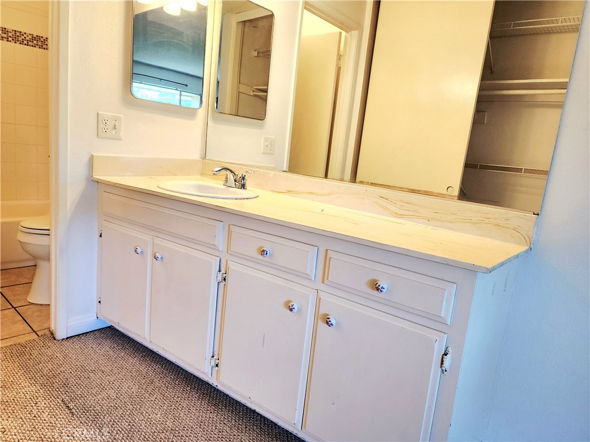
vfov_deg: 58.9
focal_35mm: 23
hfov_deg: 73.9
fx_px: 392
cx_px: 295
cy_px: 221
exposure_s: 1/120
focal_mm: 6.4
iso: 125
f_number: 1.8
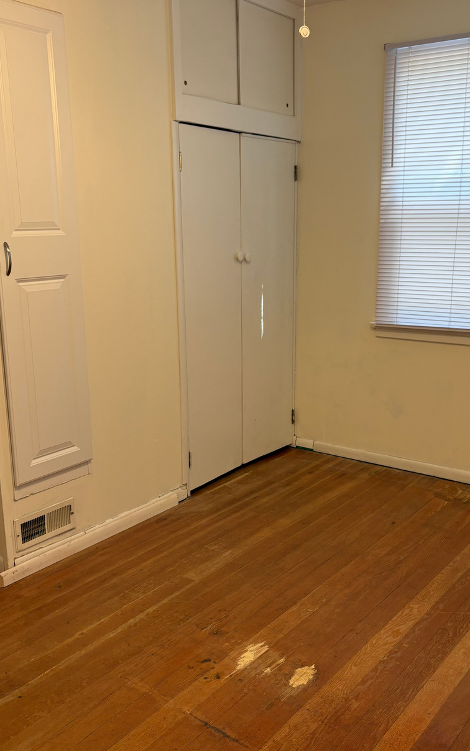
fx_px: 717
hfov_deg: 36.1
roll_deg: +0.4
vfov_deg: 55.3
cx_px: 287
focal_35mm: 35
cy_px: 388
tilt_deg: -12.7
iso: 64
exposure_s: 1/60
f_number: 1.6
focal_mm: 5.96
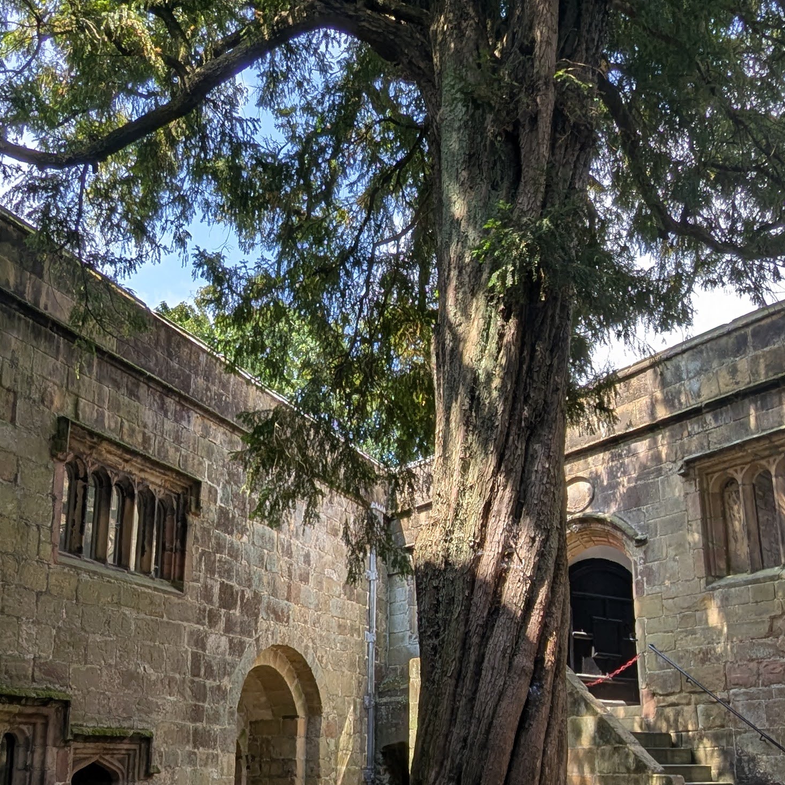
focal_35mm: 39
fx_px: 1001
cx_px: 403
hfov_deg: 42.8
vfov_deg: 42.0
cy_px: 554
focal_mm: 2.35
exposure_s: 1/553
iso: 47
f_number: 2.2
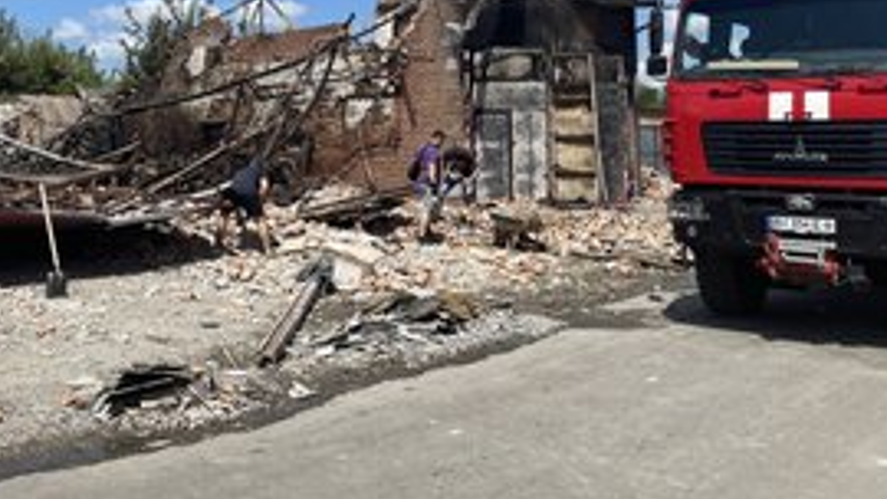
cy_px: 59
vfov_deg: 27.4
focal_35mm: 42
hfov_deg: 47.8
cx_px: 325
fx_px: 988
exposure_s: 1/4651
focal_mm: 4.2
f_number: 1.6
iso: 32
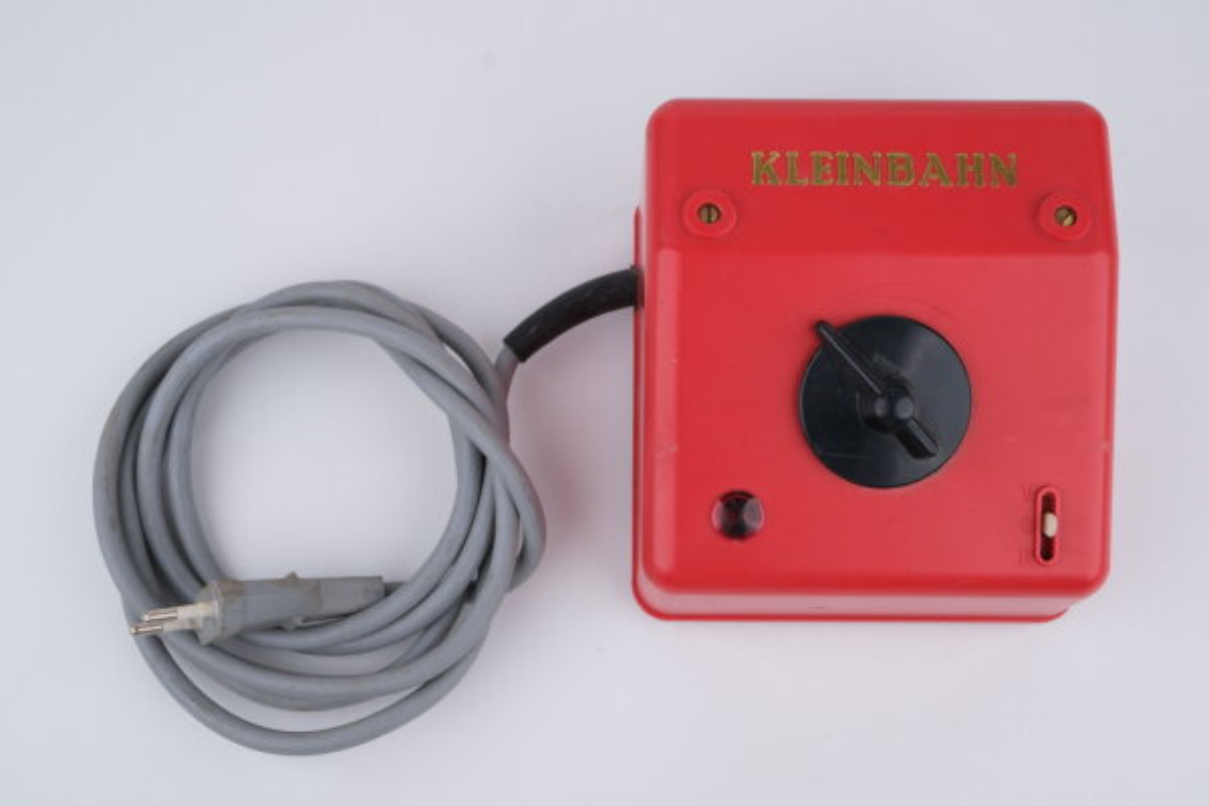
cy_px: 403
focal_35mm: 45
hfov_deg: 43.6
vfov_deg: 29.9
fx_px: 1511
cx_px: 604
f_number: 11
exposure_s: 1/125
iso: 320
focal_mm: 30
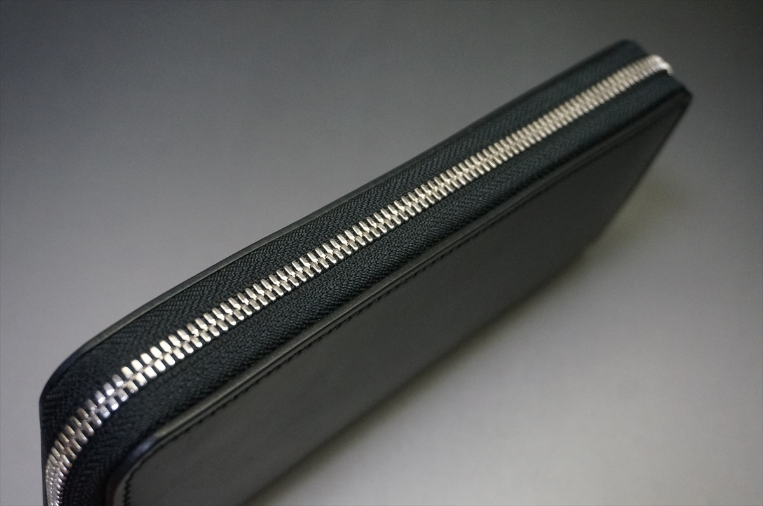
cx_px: 382
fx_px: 984
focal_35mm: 46
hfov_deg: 42.4
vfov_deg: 28.8
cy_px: 253
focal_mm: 31
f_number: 5
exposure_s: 1/160
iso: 2500
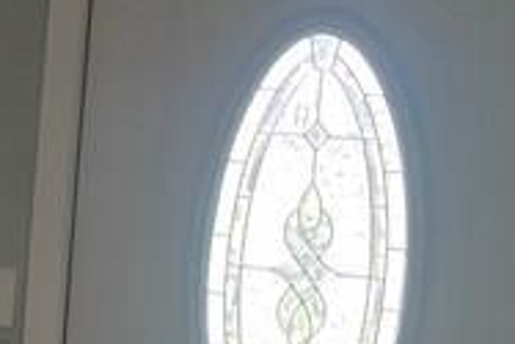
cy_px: 151
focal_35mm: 148
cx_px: -496
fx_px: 2119
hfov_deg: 12.3
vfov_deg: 9.3
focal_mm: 4.2
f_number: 1.7
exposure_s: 1/212
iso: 50
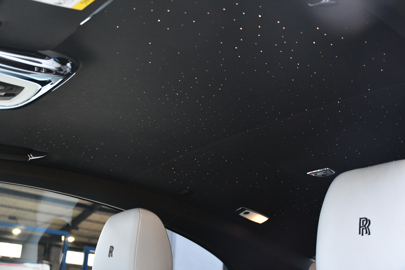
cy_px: 135
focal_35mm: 45
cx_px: 202
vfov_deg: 29.9
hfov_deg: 43.6
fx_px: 506
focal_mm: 30
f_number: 4
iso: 2000
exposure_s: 1/50
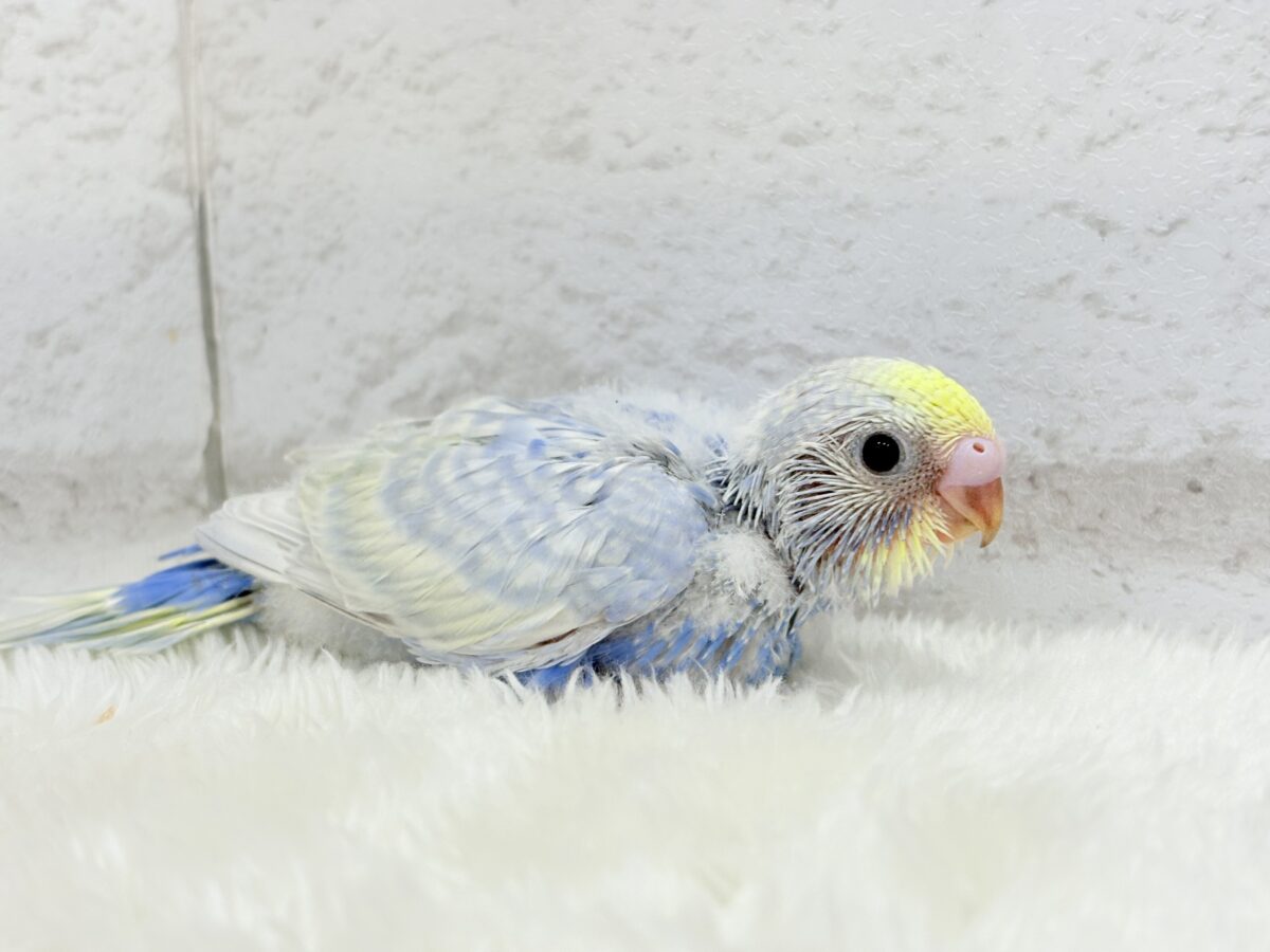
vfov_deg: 28.0
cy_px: 476
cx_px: 635
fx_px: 1908
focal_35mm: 52
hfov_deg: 36.8
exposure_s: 1/100
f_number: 1.6
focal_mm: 5.96
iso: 50
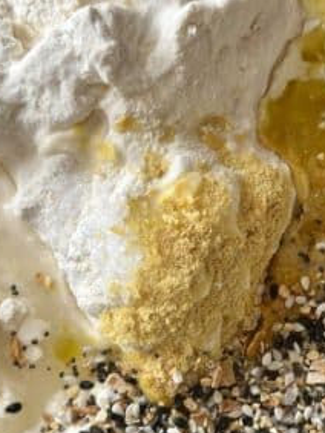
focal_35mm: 85
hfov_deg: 17.2
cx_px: 266
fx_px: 1062
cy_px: 224
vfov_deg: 23.0
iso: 64
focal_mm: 6.86
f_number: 1.78
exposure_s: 1/123
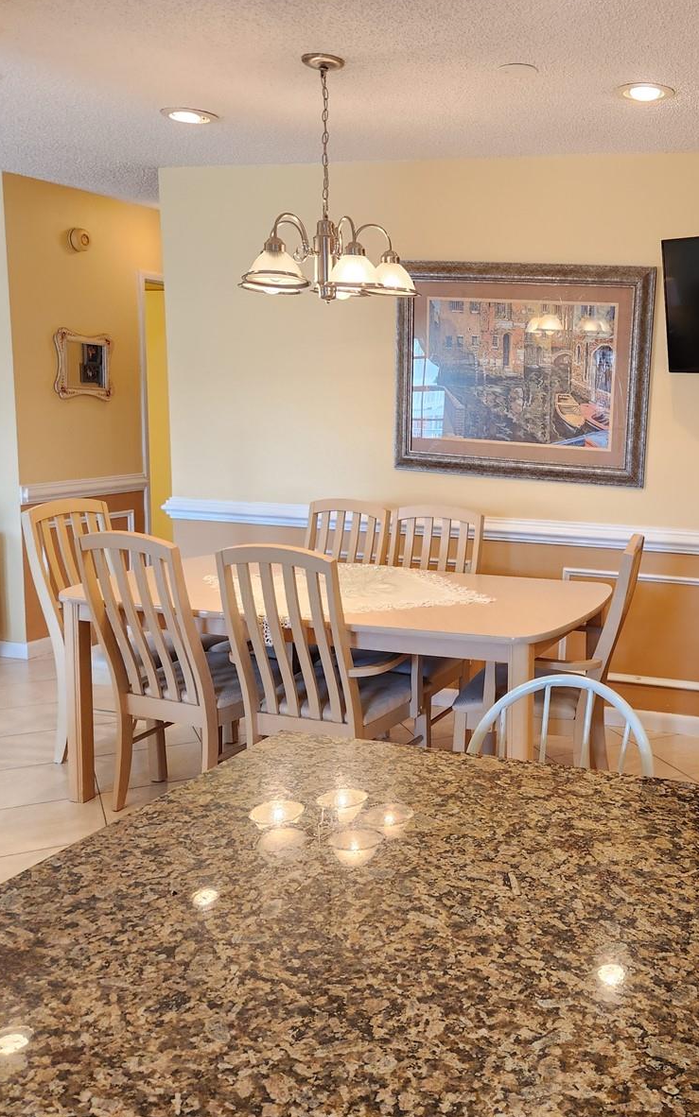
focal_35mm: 33
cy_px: 555
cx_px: 581
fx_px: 1006
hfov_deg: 36.7
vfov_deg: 58.1
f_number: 1.8
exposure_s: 1/120
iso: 160
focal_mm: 5.4
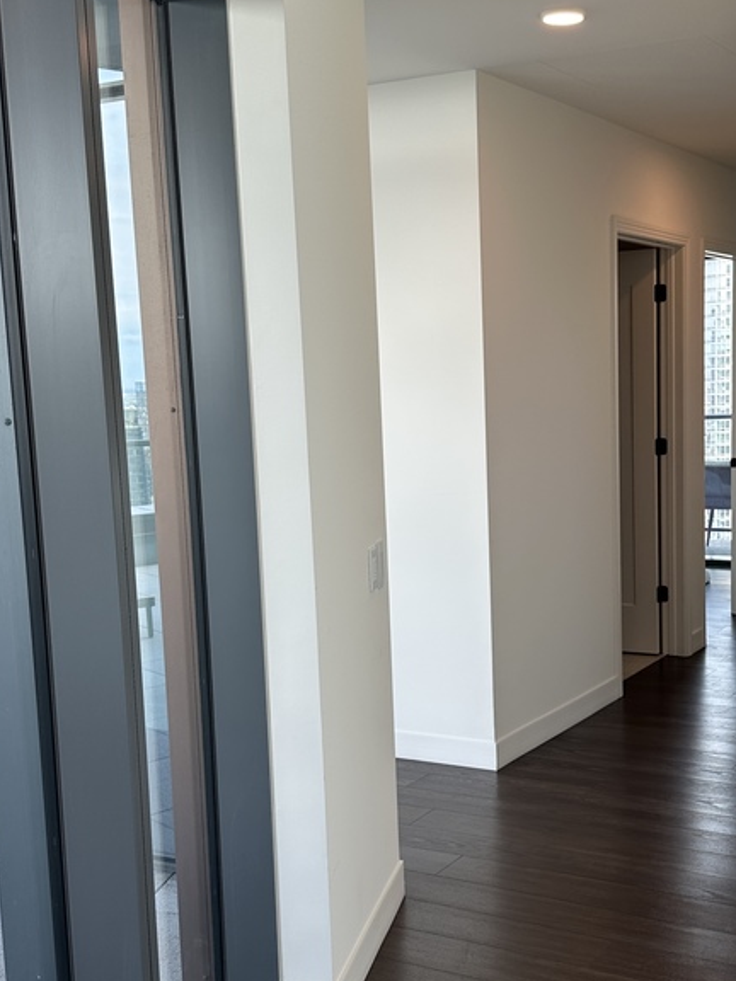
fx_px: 1276
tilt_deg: -6.8
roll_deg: +1.9
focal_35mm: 45
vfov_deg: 41.9
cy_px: 574
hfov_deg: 32.0
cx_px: 480
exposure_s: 1/123
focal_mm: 6.86
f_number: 1.78
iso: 50
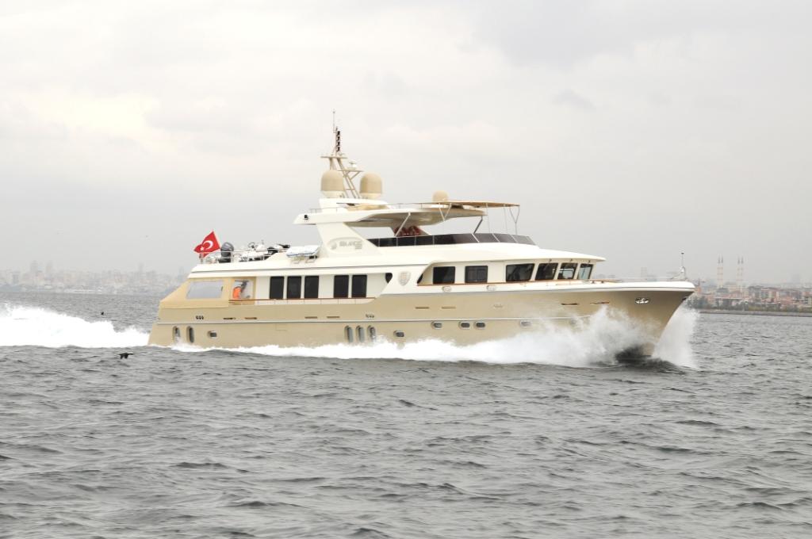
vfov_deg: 11.4
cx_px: 406
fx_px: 2703
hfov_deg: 17.1
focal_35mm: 120
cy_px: 270
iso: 500
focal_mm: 80
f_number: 10
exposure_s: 1/250
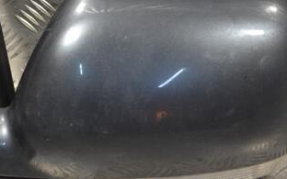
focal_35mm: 100
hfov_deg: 20.7
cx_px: 98
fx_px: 782
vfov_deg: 13.1
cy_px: 81
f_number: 5
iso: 400
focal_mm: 34
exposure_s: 1/80
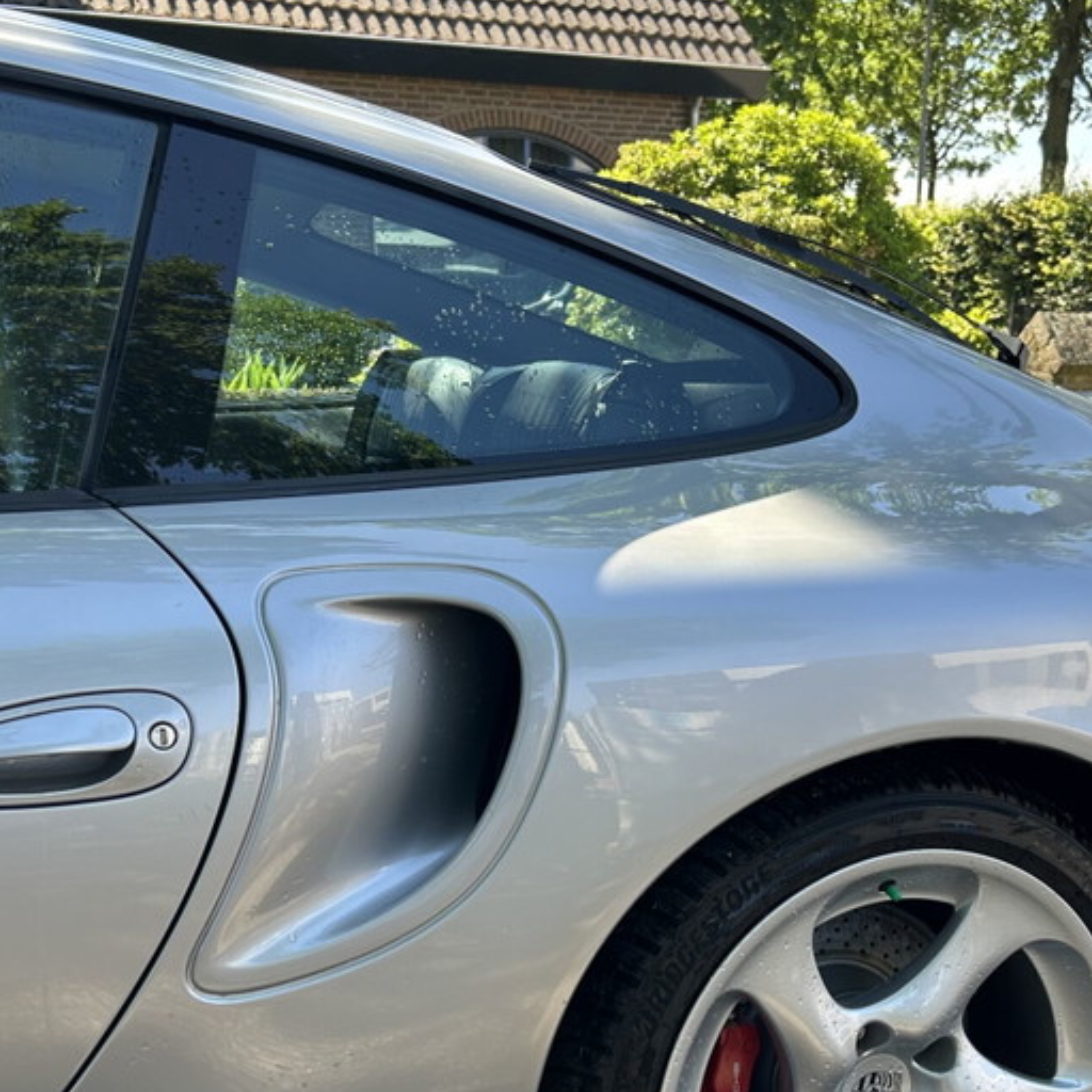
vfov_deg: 36.1
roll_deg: -0.7
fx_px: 1642
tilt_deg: -16.8
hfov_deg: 36.7
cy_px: 789
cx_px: 631
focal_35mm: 46
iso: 50
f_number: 1.5
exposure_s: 1/572
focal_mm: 5.7
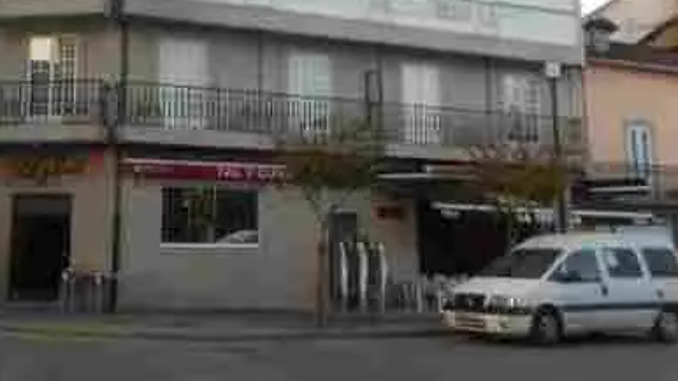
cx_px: 188
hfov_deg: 42.7
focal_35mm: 47
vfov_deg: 24.9
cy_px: 60
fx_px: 845
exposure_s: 1/100
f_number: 3.2
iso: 80
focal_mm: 4.6
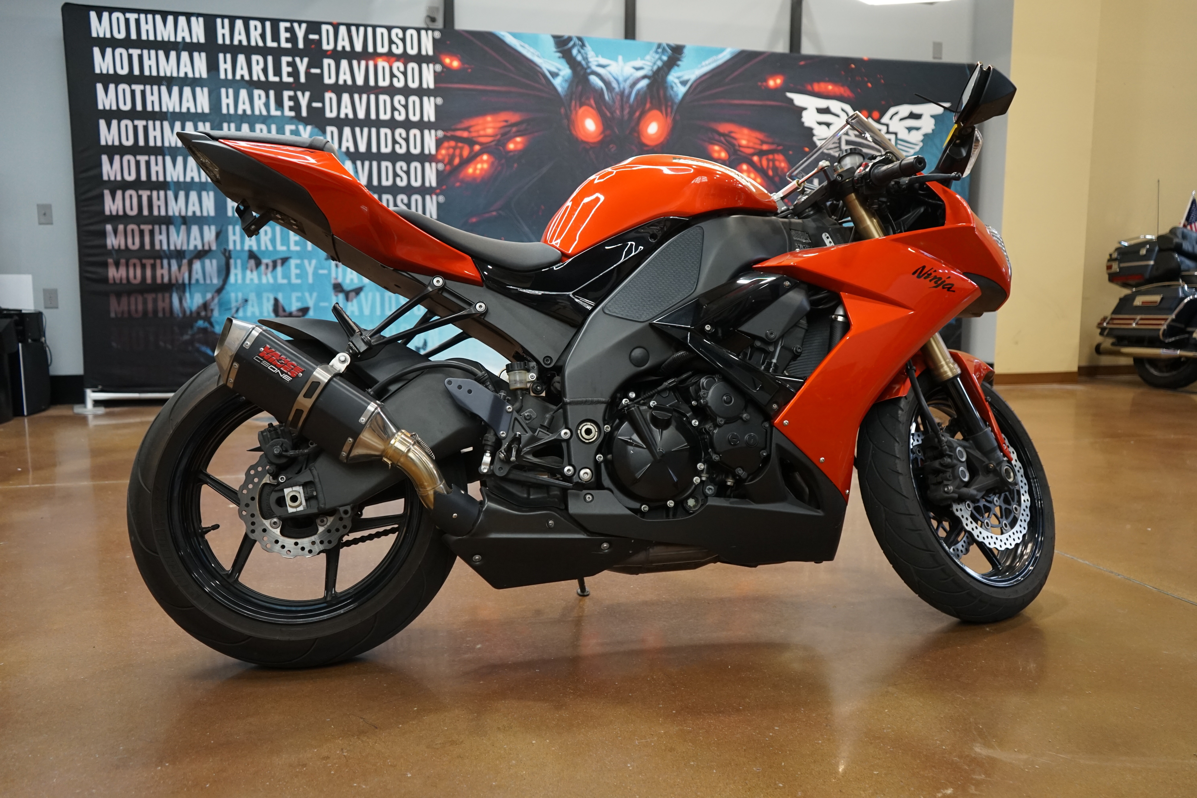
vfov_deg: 46.4
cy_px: 399
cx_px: 598
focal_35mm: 28
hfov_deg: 65.5
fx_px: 931
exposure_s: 1/160
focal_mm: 28
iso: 1600
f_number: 4
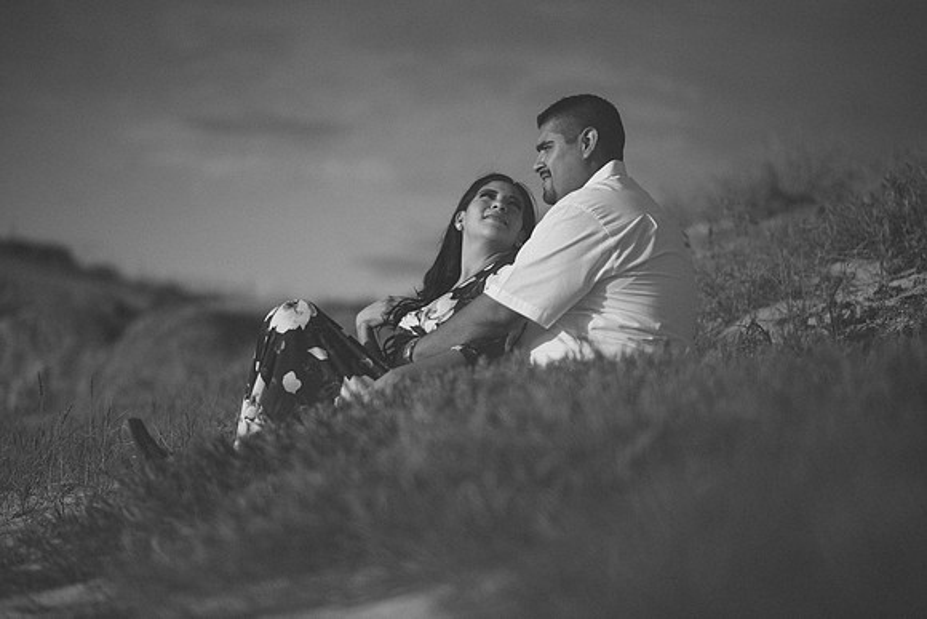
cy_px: 310
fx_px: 2189
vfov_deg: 16.1
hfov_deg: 23.9
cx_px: 464
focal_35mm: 85
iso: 64
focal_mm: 85
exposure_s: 1/4000
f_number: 1.8
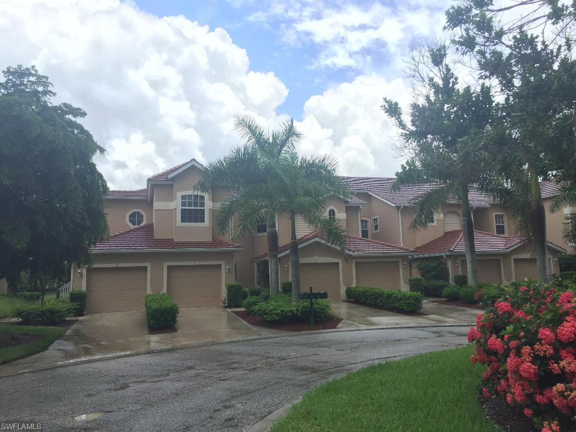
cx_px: 288
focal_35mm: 29
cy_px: 216
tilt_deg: +8.2
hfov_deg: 61.7
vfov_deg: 48.2
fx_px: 483
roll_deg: +1.5
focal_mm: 4.15
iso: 32
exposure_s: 1/1276
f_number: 2.2
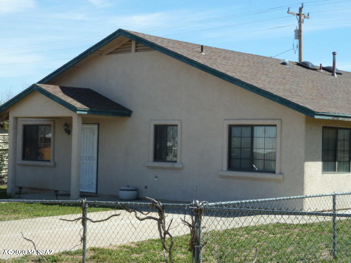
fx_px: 730
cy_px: 132
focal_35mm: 72
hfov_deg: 27.0
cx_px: 176
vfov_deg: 20.4
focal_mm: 11.9
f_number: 4.1
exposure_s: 1/400
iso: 80
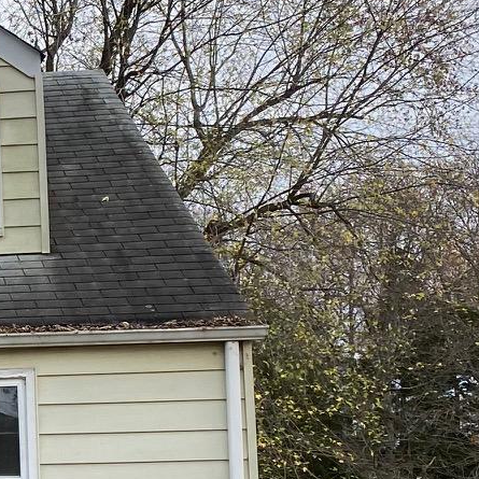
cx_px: -442
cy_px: 453
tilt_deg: +5.8
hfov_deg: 14.3
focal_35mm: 104
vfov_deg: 16.5
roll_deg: -0.1
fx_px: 1628
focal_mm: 4.25
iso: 32
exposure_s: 1/715
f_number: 1.8
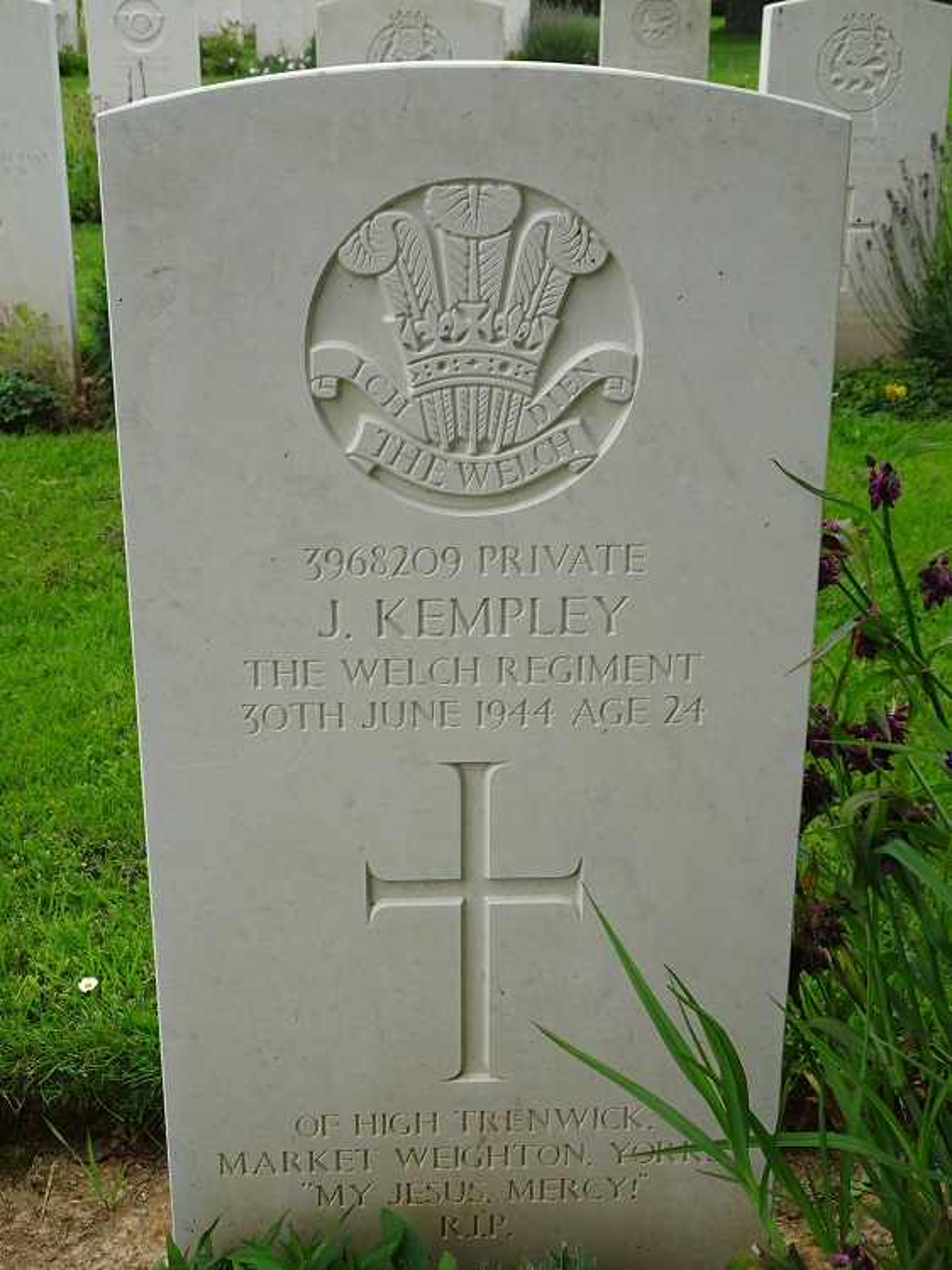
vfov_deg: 43.0
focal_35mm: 44
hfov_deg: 32.9
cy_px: 635
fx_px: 1614
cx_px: 476
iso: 80
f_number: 4.5
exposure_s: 1/200
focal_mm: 7.58
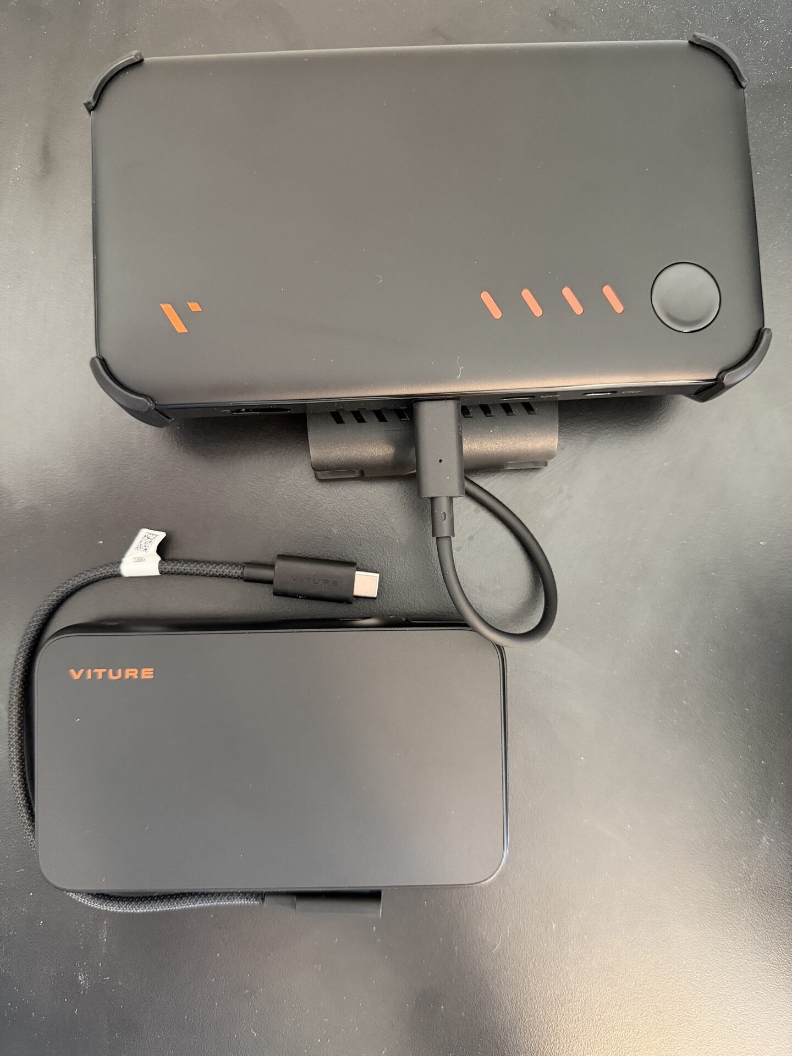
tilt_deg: -87.1
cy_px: 528
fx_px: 732
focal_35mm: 24
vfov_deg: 71.6
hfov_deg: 56.8
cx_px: 396
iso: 800
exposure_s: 1/40
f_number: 1.78
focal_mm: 6.76
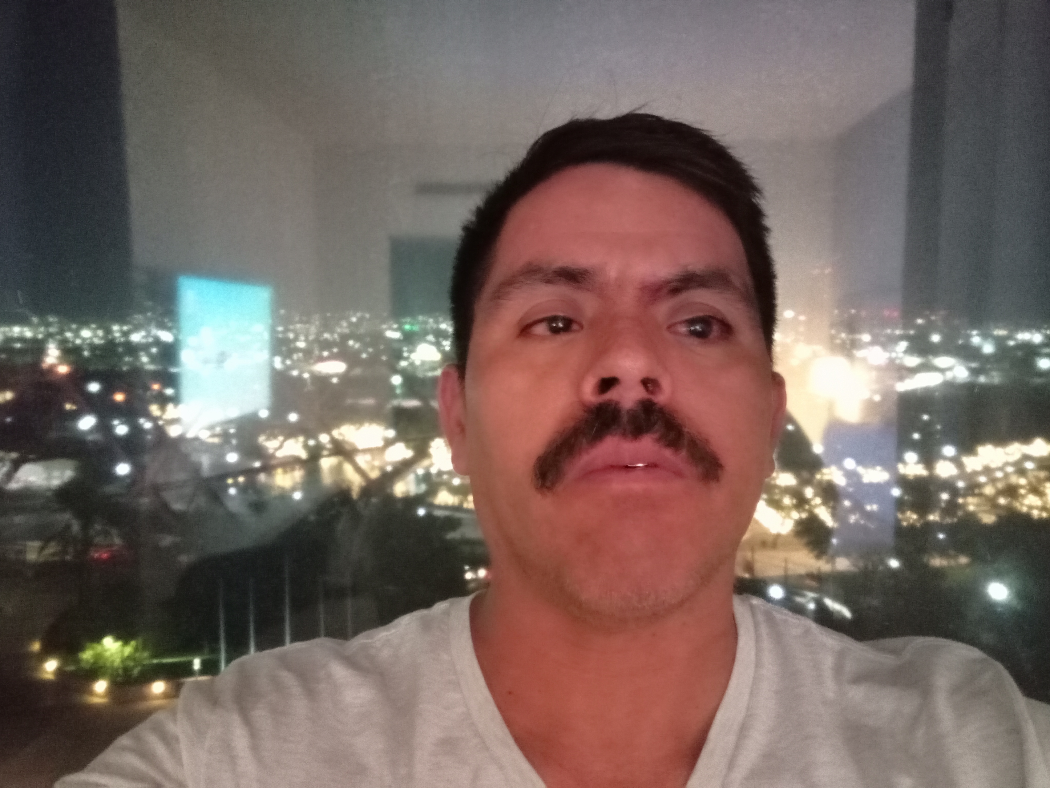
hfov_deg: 63.4
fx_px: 849
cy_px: 394
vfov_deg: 49.7
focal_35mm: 28
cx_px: 525
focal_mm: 3.74
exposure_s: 1/10
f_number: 2.25
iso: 7097
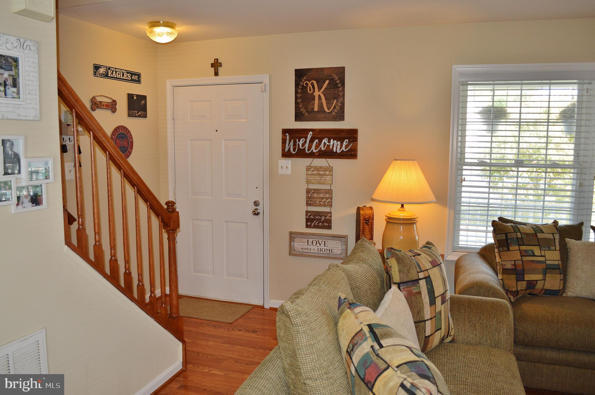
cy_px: 198
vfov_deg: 47.8
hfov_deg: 67.4
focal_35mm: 27
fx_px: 446
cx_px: 298
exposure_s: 1/100
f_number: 4
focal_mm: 18
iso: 400
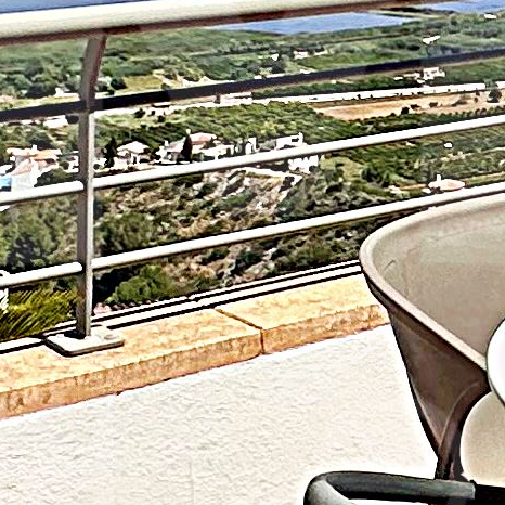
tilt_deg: +0.9
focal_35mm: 107
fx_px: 1766
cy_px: -246
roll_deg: -0.6
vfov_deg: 15.1
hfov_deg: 15.8
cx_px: 575
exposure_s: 1/2959
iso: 40
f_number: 2.2
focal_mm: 2.22
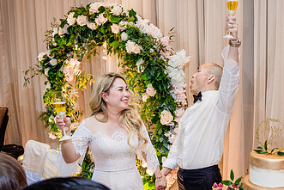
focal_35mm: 42
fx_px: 331
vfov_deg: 31.8
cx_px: 190
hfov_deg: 45.7
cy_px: 116
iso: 1000
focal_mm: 24
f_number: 4
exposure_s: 1/160
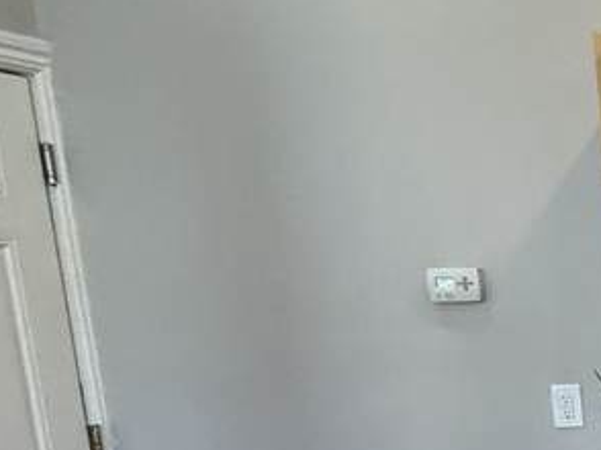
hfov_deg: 18.5
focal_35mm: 61
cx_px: 1235
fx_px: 1058
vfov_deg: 23.3
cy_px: 415
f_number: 2.2
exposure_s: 1/88
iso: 320
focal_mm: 2.22
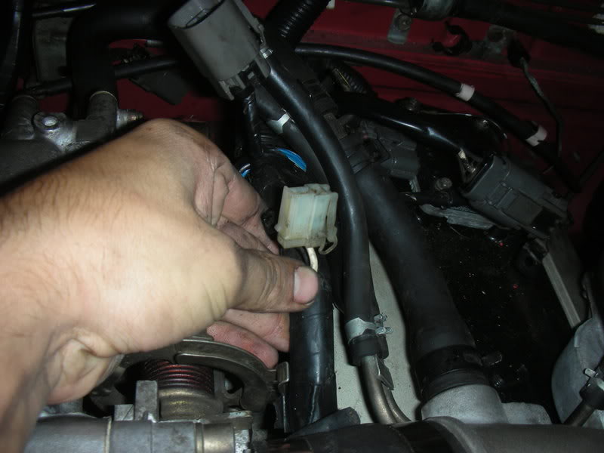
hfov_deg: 52.6
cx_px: 302
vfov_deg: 40.7
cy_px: 226
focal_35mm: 35
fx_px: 611
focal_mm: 5.8
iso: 50
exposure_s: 1/60.1
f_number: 3
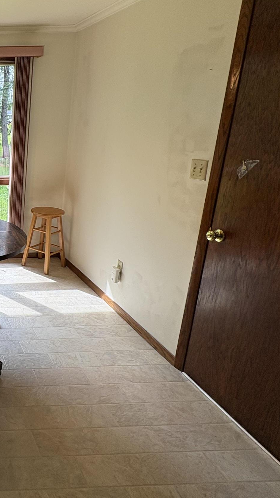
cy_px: 217
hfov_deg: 31.7
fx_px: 370
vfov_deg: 67.6
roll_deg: +2.0
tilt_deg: -15.3
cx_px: -84
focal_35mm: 28
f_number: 2.2
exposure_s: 1/120
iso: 50
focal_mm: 2.22
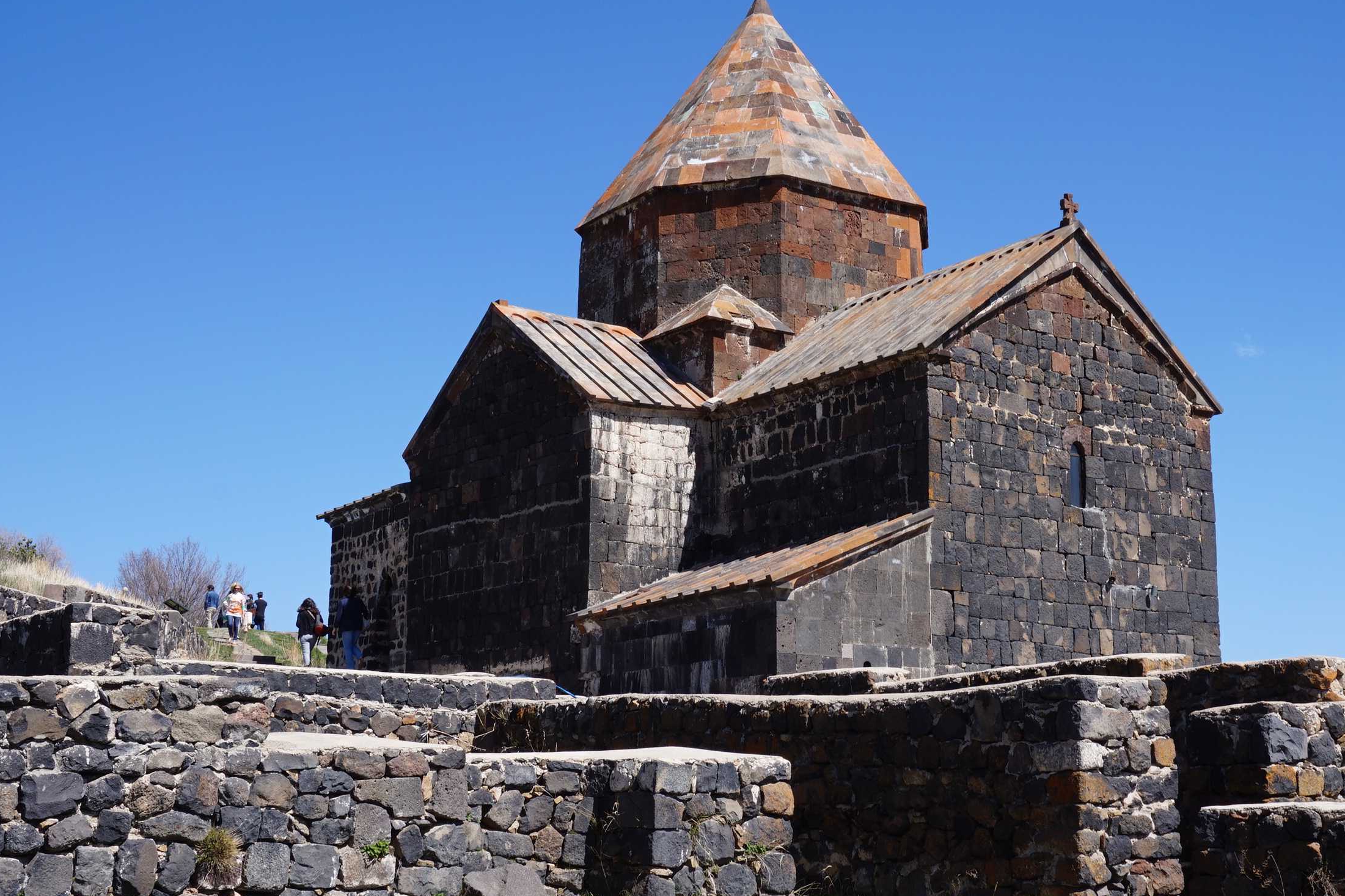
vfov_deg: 28.9
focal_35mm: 47
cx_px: 765
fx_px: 1742
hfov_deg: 42.1
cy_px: 434
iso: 100
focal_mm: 25
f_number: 14
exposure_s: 1/80
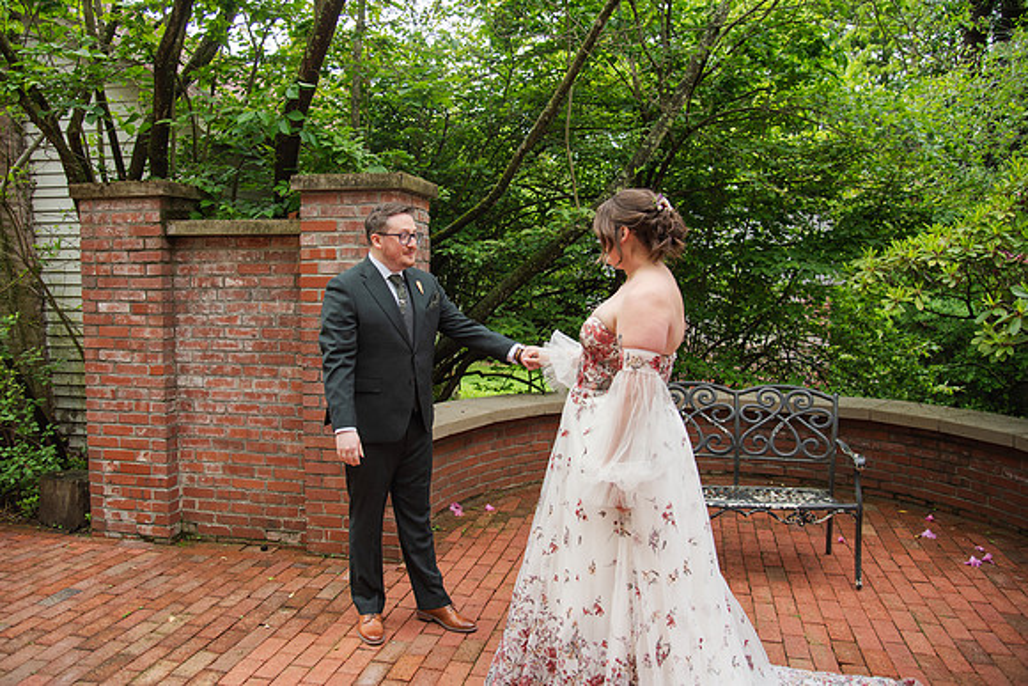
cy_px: 322
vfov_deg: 50.5
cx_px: 483
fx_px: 727
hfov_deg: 70.4
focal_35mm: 25
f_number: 4
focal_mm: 24
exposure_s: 1/400
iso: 250
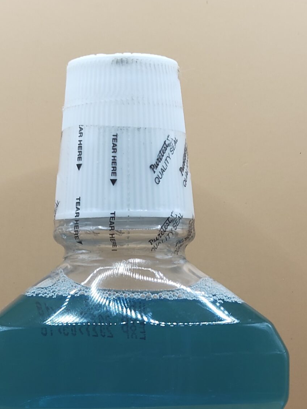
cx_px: 139
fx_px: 1336
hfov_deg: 13.1
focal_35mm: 113
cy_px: 458
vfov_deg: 16.8
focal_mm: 5.56
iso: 217
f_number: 1.88
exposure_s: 1/100
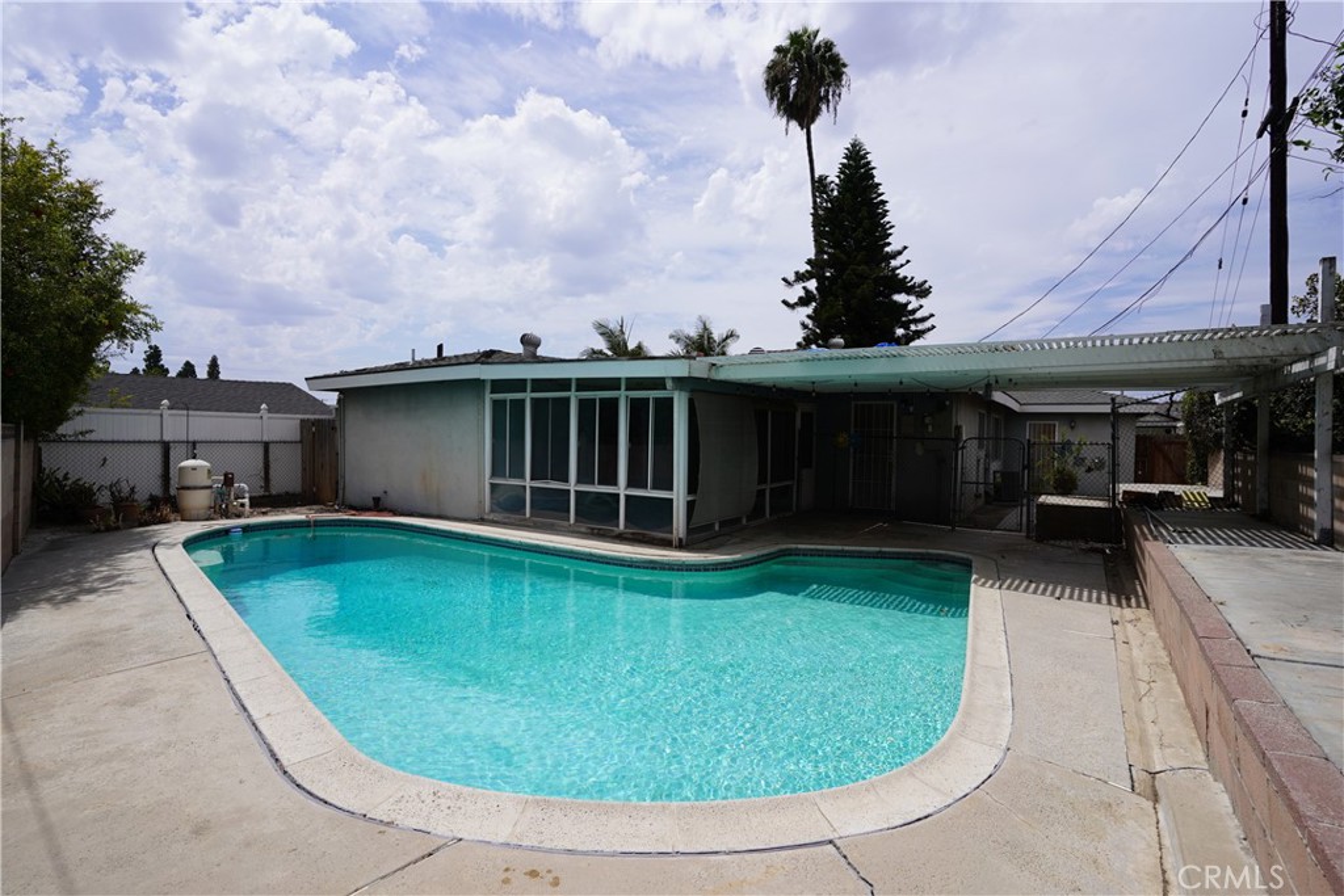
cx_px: 672
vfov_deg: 70.5
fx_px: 635
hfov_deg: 93.3
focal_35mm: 17
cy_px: 448
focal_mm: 17
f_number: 5
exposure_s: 1/1250
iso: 100
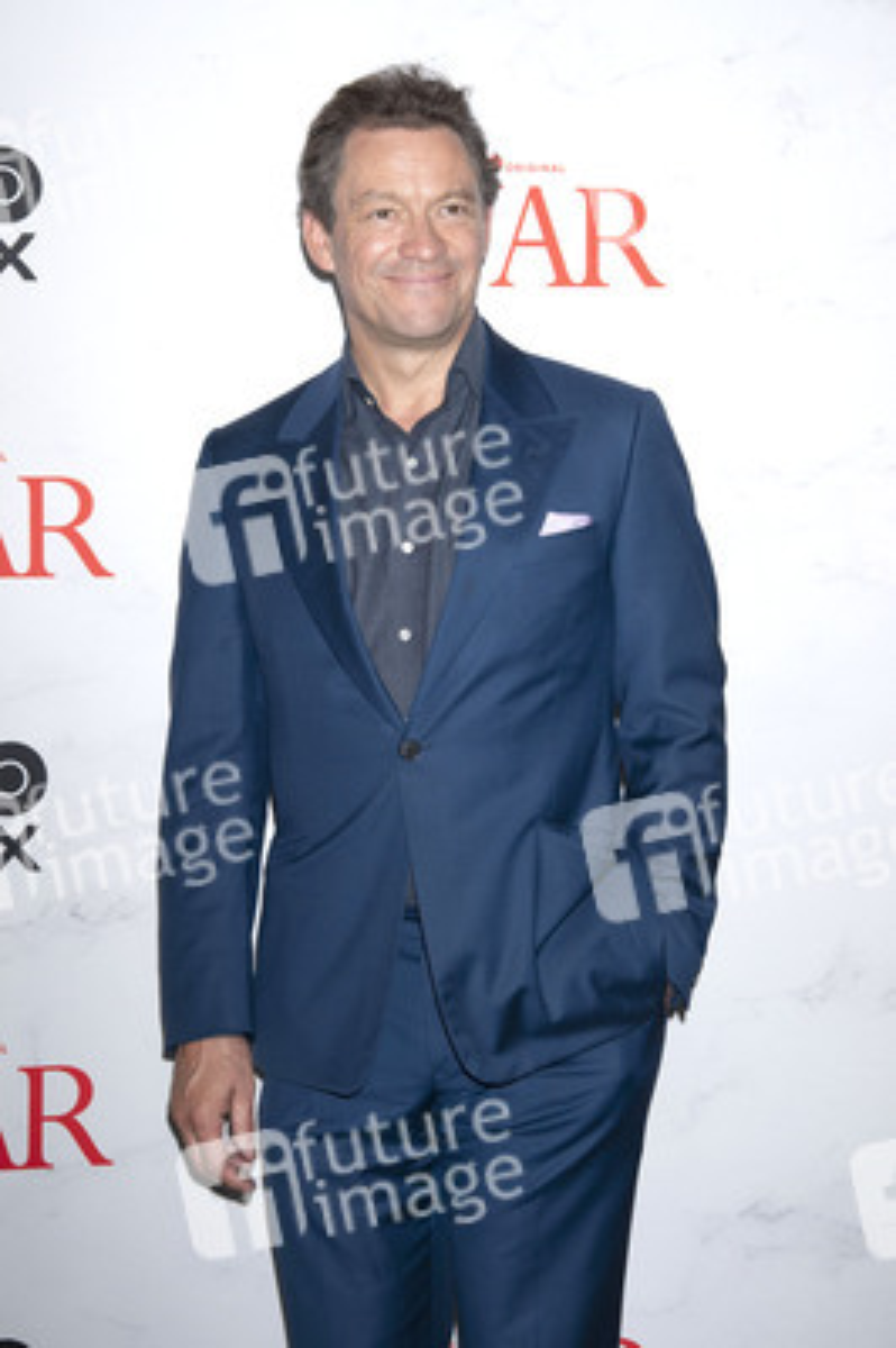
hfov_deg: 20.9
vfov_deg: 31.0
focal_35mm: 65
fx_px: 2431
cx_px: 448
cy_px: 674
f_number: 6.3
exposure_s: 1/200
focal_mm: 65
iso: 640
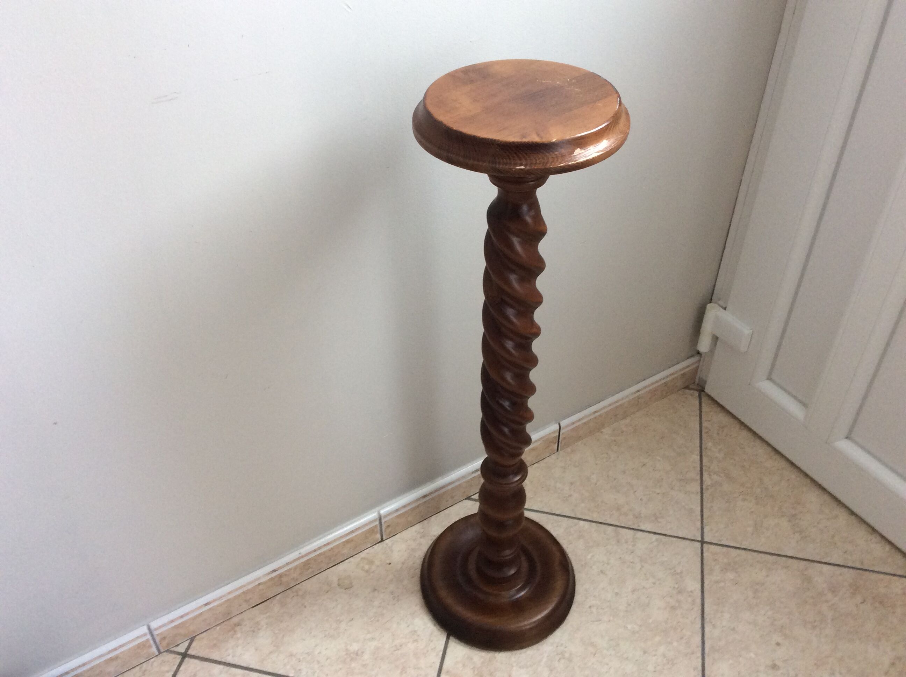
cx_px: 453
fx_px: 836
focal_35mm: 32
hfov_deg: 56.9
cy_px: 338
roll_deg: +0.7
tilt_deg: -40.8
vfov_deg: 44.1
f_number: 2.4
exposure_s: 1/25
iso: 100
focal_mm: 3.3
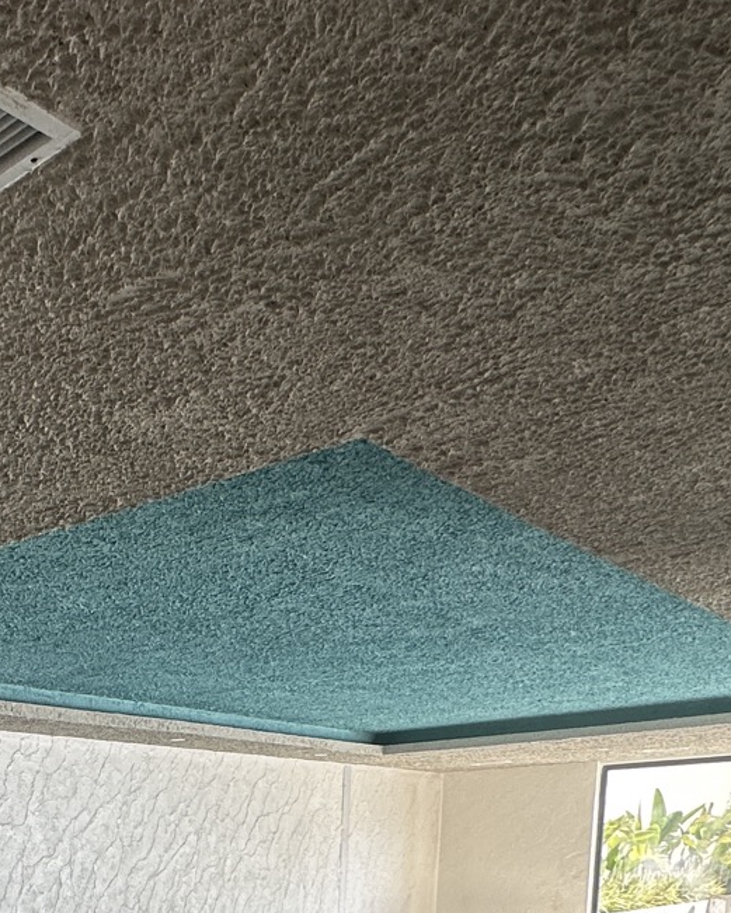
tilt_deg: -8.4
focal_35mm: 42
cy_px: 1049
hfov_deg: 30.7
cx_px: -128
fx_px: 1136
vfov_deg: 35.9
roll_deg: +1.4
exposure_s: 1/137
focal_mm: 2.22
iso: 40
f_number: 2.2
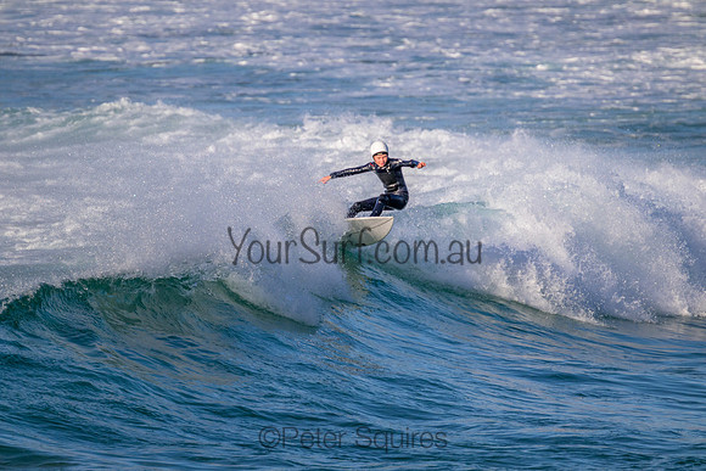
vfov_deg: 1.7
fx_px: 15692
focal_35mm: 800
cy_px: 236
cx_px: 353
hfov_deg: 2.6
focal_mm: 800
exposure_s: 1/2000
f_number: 11
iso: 1100
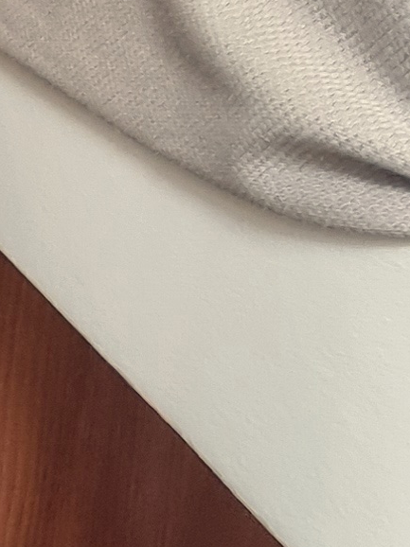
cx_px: -414
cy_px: 239
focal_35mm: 90
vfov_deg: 21.8
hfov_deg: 13.9
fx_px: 1422
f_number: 2.2
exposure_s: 1/50
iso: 250
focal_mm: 2.2
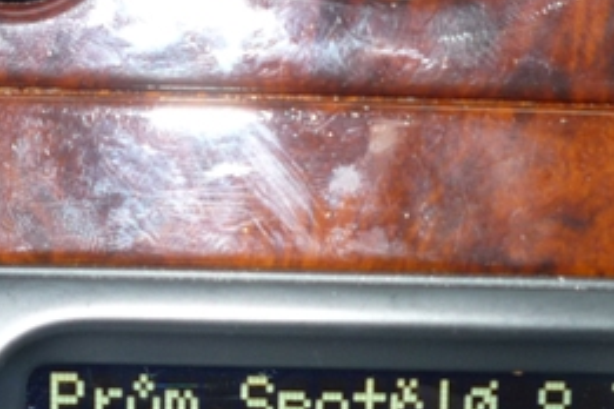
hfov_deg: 20.0
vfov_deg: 13.0
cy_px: 524
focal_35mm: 102
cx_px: 360
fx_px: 1740
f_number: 4
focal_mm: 5.2
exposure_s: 1/30
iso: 100
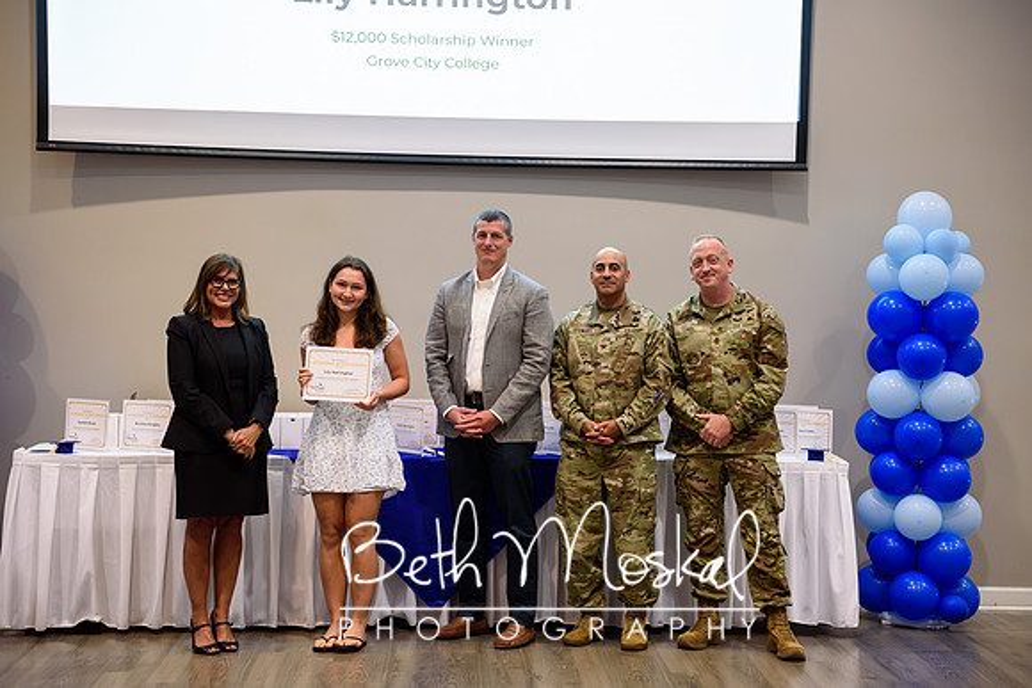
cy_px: 344
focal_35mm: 70
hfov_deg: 28.8
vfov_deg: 19.5
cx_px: 516
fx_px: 2007
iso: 1000
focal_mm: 70
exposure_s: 1/160
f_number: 2.8
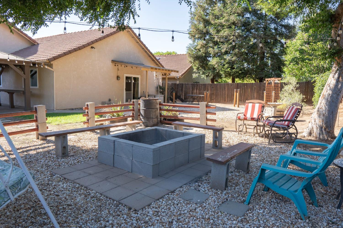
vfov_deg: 53.1
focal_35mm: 24
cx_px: 172
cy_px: 114
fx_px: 229
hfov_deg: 73.7
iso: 100
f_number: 5.6
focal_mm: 16
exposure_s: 1/125
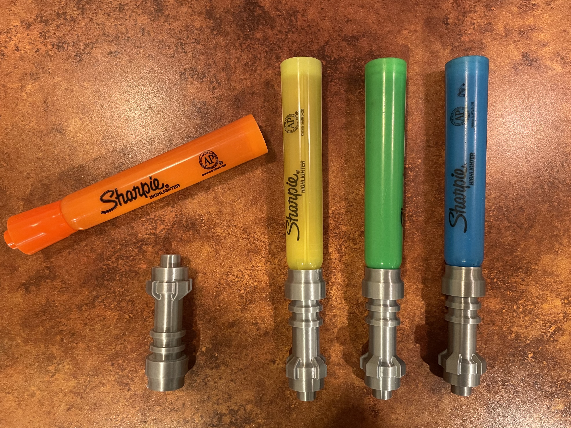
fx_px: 429
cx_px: 286
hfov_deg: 67.3
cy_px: 214
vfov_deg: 53.1
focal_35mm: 26
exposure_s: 1/60
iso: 500
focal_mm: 4.2
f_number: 1.6
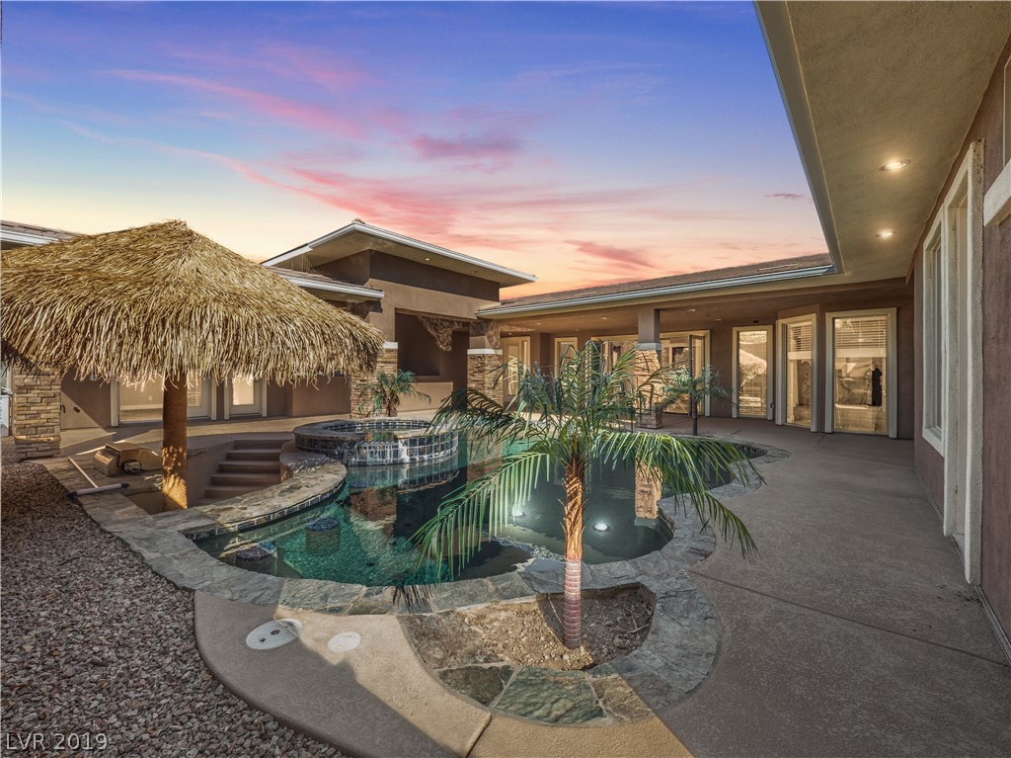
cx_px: 506
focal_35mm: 14
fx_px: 409
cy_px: 379
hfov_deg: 102.1
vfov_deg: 85.6
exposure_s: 1/800
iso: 200
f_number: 6.3
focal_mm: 7
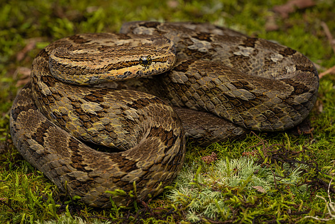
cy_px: 109
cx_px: 168
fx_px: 1178
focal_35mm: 127
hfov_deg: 16.2
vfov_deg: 10.8
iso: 640
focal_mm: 105
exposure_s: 1/200
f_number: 16
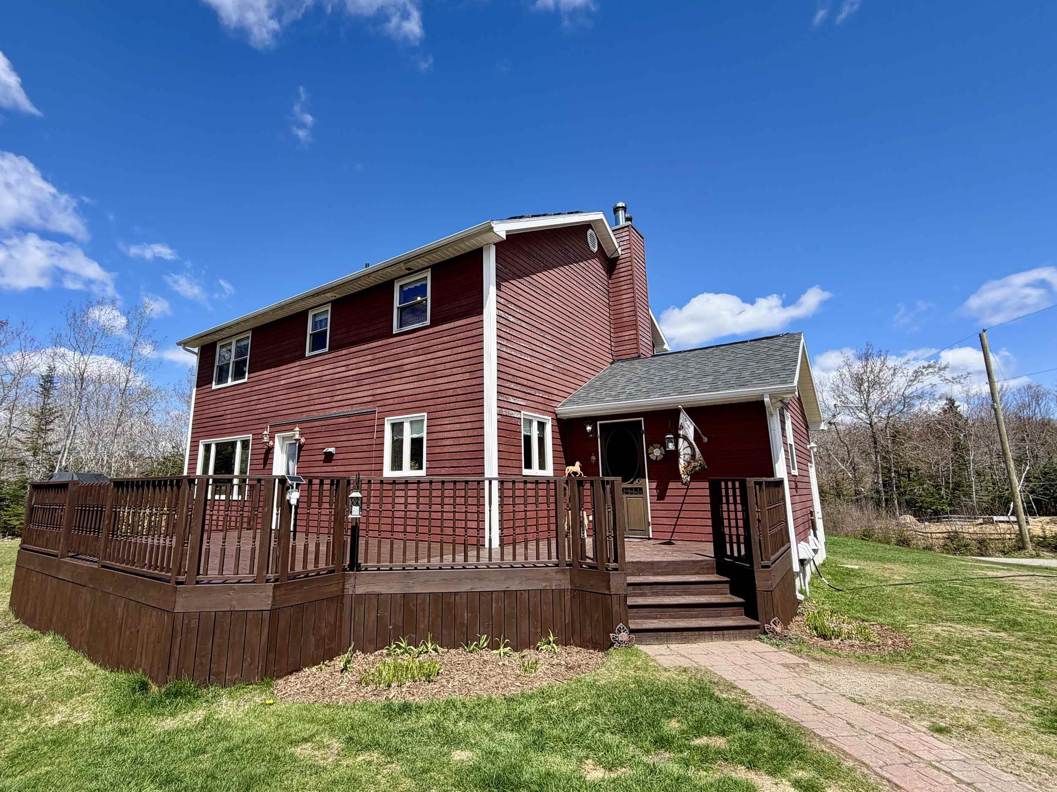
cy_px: 385
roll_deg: +0.5
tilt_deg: +11.8
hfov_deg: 90.8
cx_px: 477
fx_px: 519
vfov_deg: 74.7
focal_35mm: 17
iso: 25
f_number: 2.2
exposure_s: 1/770
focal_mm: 2.22
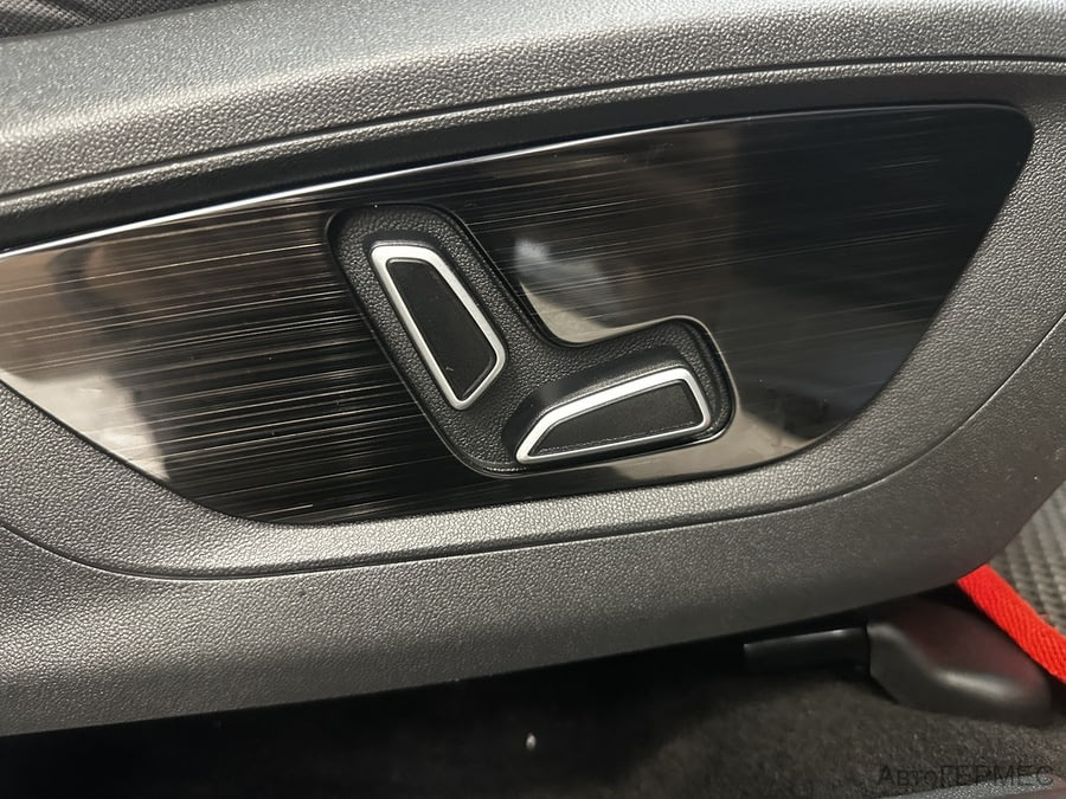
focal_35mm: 24
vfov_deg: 56.8
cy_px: 400
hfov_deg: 71.6
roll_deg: -2.2
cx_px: 533
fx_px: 739
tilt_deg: -19.3
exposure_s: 1/33
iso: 1000
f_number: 1.78
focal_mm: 6.86
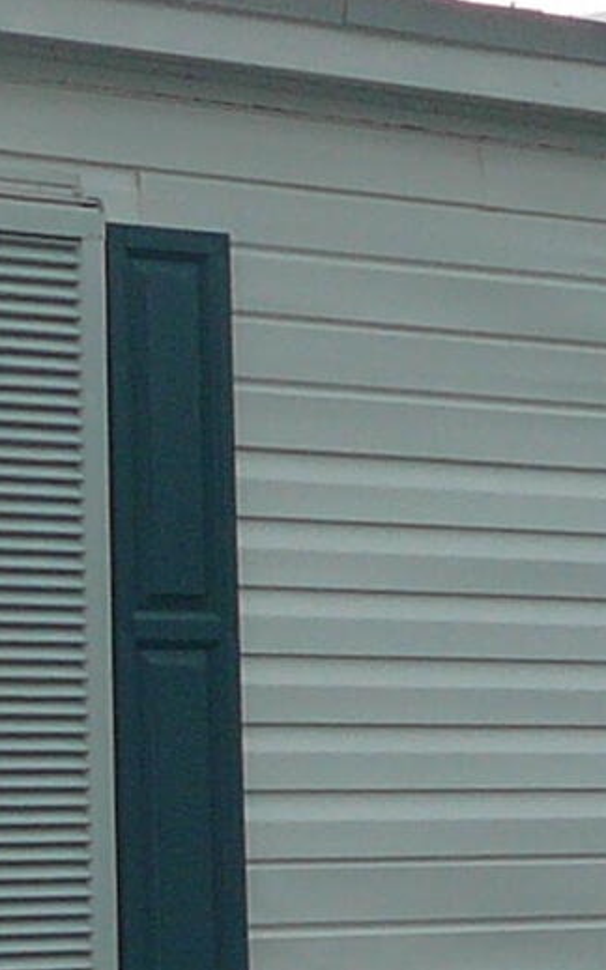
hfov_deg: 7.1
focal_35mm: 183
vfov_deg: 11.4
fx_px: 4840
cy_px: 863
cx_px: 610
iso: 80
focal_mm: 5.2
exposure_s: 1/80
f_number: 2.8
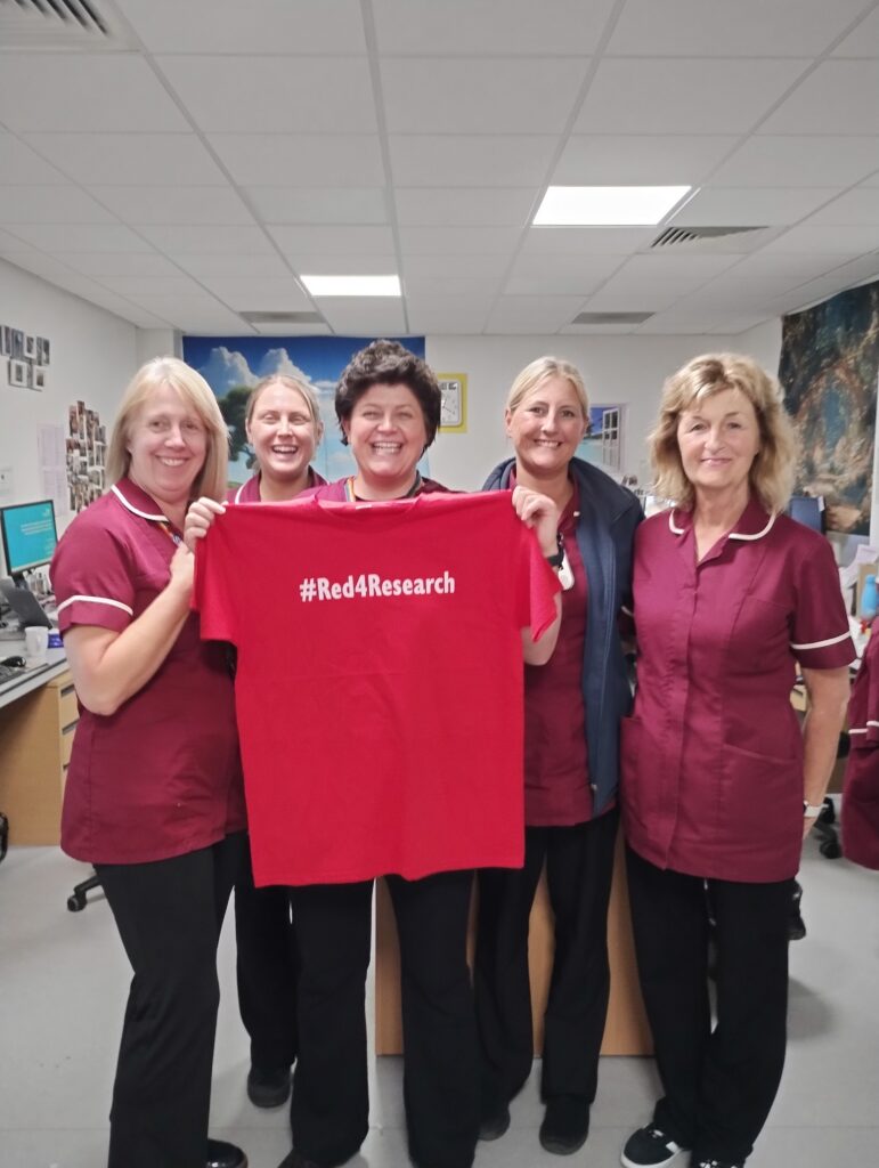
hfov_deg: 49.9
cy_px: 584
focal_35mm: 28
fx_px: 946
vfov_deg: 63.4
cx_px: 440
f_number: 1.8
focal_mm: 4.27
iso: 1553
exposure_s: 1/25
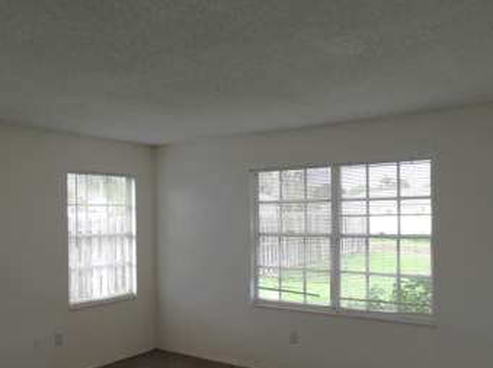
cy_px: 213
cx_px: 231
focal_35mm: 34
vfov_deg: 41.6
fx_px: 483
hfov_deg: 54.0
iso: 110
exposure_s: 1/30
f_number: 3.3
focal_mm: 4.3
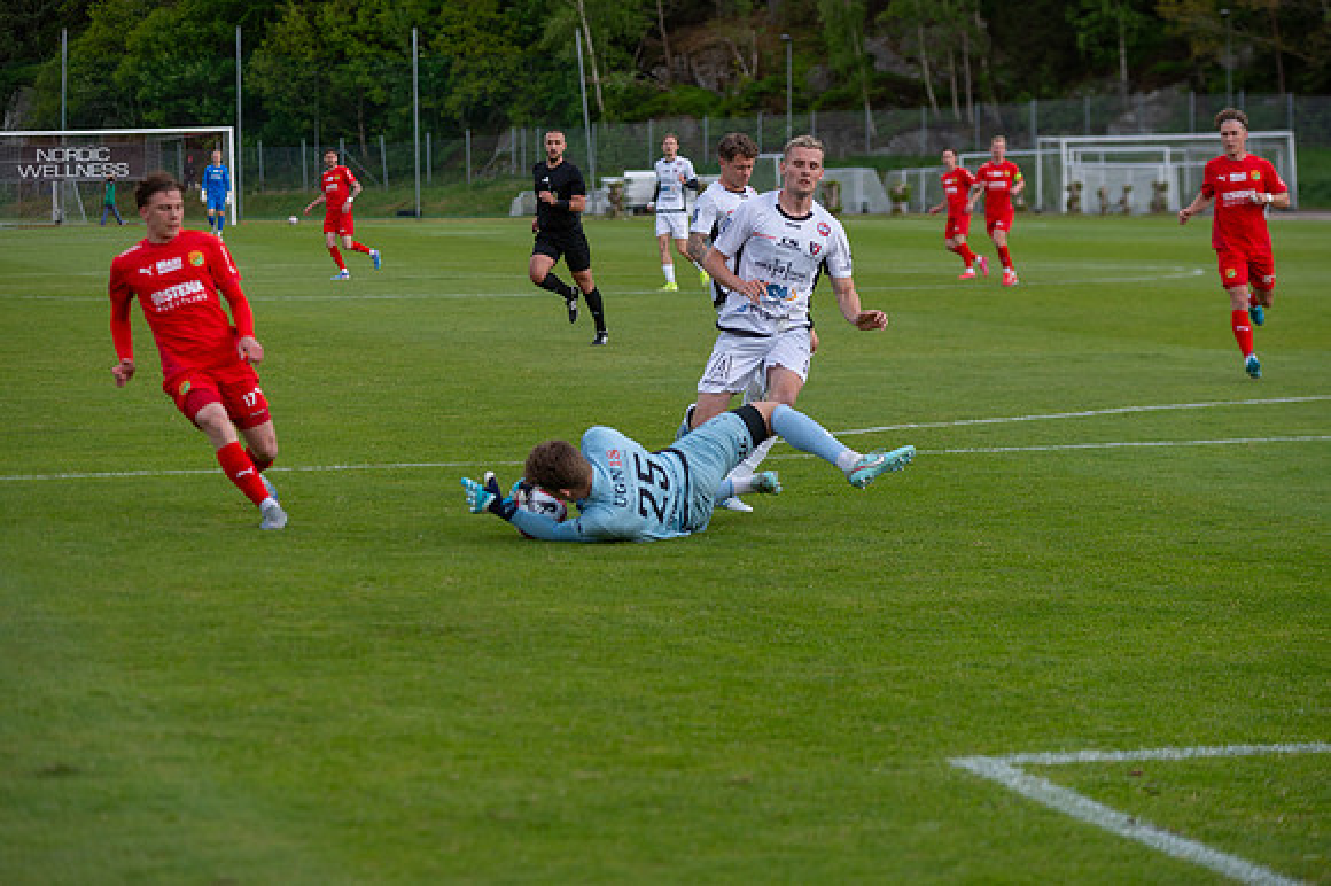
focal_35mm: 112
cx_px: 666
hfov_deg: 18.3
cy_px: 443
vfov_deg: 12.2
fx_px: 4138
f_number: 4
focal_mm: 112
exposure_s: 1/1600
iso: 320
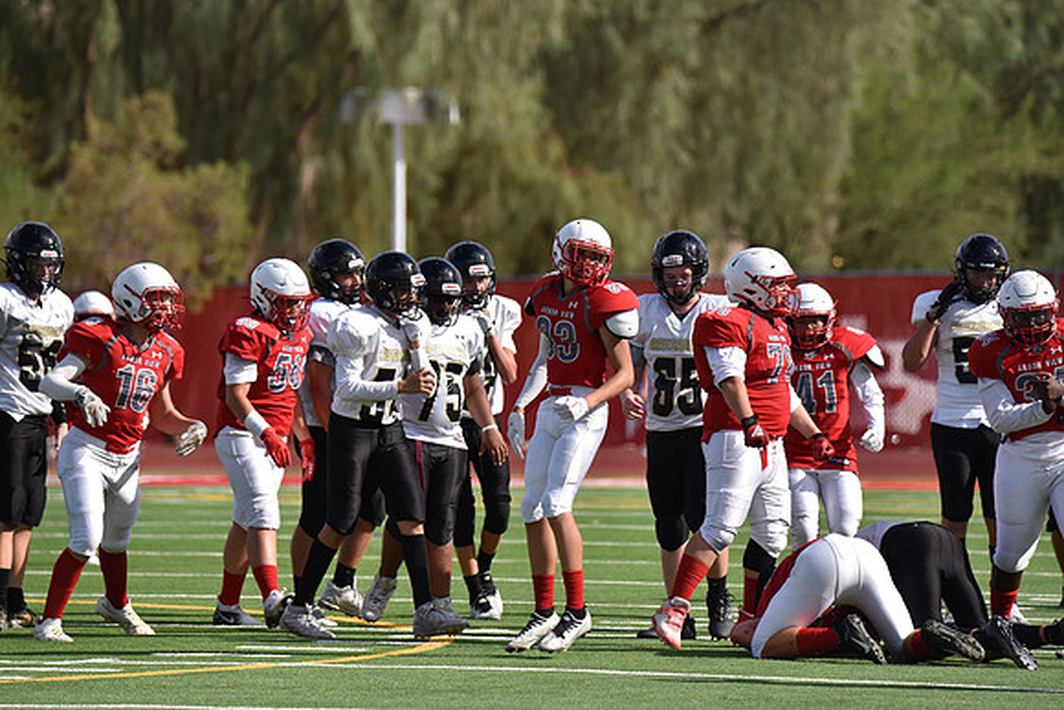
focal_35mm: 380
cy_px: 355
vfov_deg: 3.6
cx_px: 532
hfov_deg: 5.4
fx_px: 11233
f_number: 6
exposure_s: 1/4000
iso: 720
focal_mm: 380
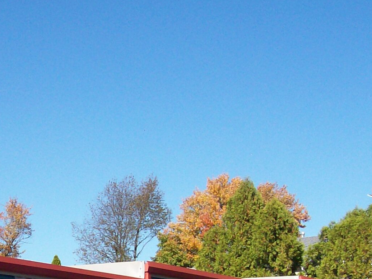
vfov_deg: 16.0
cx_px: 1
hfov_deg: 21.3
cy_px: 319
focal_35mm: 89
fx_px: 956
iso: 80
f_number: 4.8
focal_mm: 6
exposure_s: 1/504
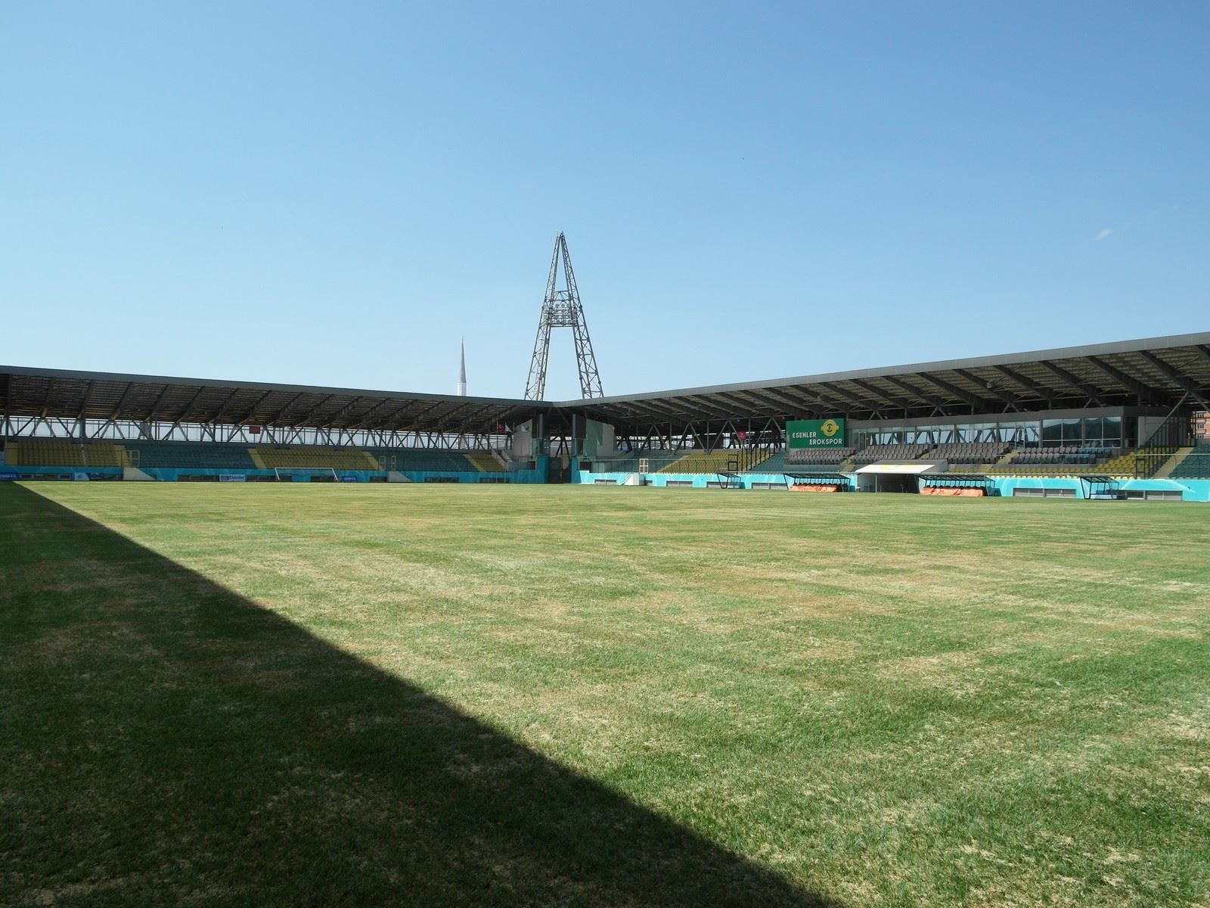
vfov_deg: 56.8
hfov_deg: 71.6
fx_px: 839
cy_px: 454
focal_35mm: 24
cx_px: 605
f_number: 4.4
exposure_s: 1/500
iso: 80
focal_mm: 5.2
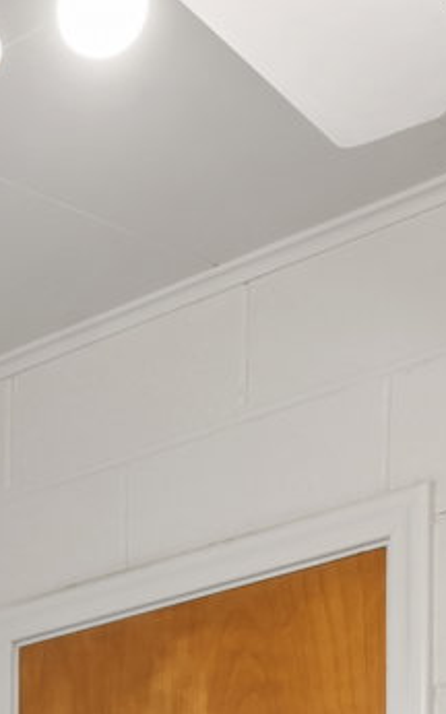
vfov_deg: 15.1
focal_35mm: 118
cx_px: -448
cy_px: 1322
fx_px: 2297
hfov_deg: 10.2
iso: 100
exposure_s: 1.3
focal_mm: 16
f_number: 9
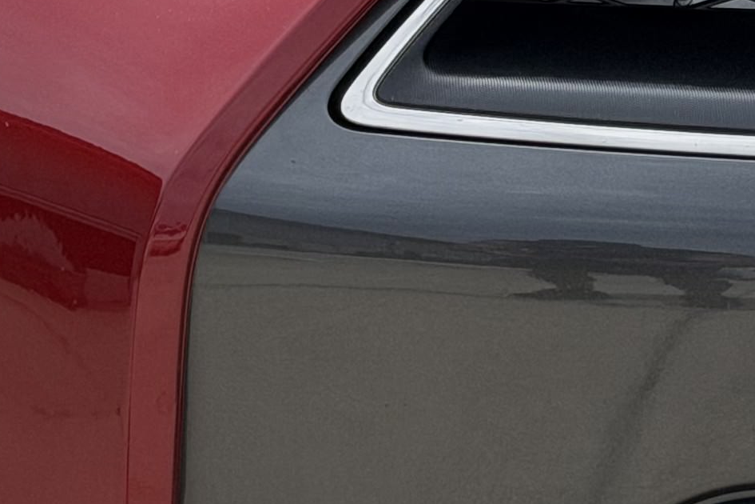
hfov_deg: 9.5
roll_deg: -1.2
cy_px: 226
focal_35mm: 213
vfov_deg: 6.4
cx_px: -280
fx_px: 4467
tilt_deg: -8.0
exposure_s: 1/6536
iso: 64
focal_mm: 6.76
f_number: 1.78
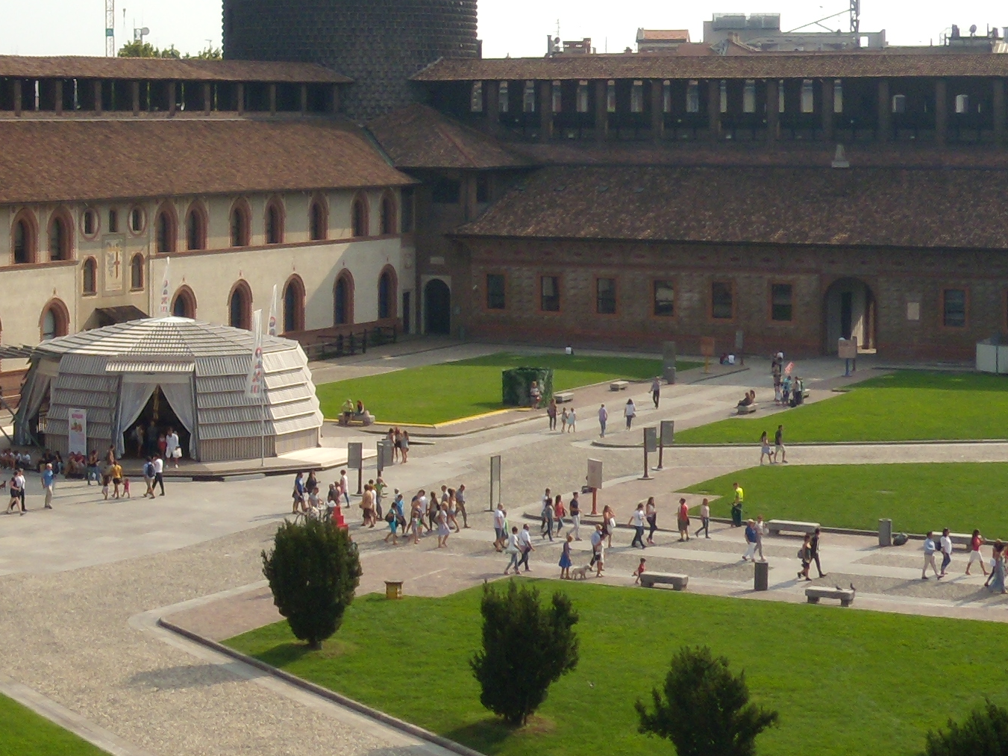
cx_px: 145
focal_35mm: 87
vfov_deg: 16.7
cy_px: 63
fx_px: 2533
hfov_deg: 22.1
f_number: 8.5
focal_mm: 6.4
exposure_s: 1/160
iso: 80
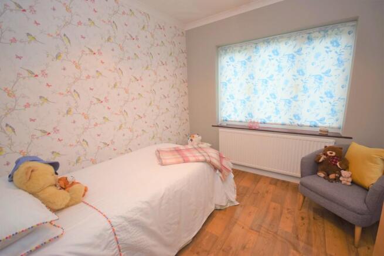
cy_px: 128
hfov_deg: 100.4
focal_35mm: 15
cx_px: 192
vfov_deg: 77.4
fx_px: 160
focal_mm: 10
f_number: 4
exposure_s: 1/80
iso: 800
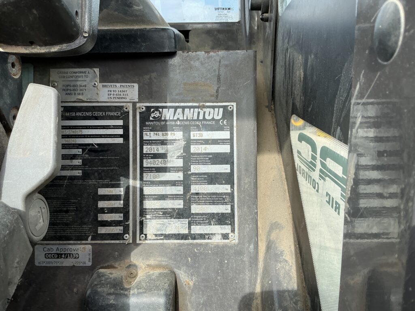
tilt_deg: -11.8
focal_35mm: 28
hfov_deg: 63.4
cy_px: 156
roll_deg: +1.0
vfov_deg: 49.7
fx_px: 336
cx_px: 208
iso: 25
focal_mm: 3
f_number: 1.8
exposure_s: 1/346
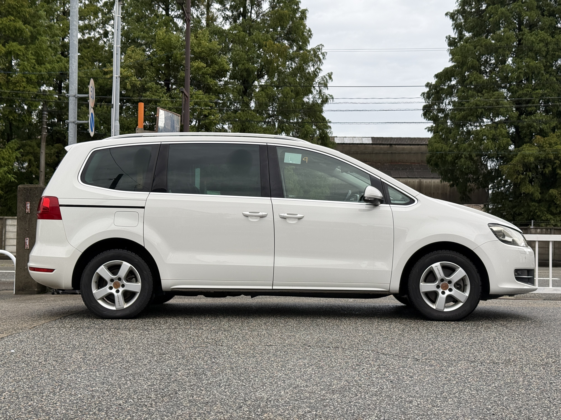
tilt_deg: +2.4
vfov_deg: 30.3
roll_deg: -0.9
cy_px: 210
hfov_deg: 39.7
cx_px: 280
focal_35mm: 48
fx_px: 778
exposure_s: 1/802
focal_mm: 6.76
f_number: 1.78
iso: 64
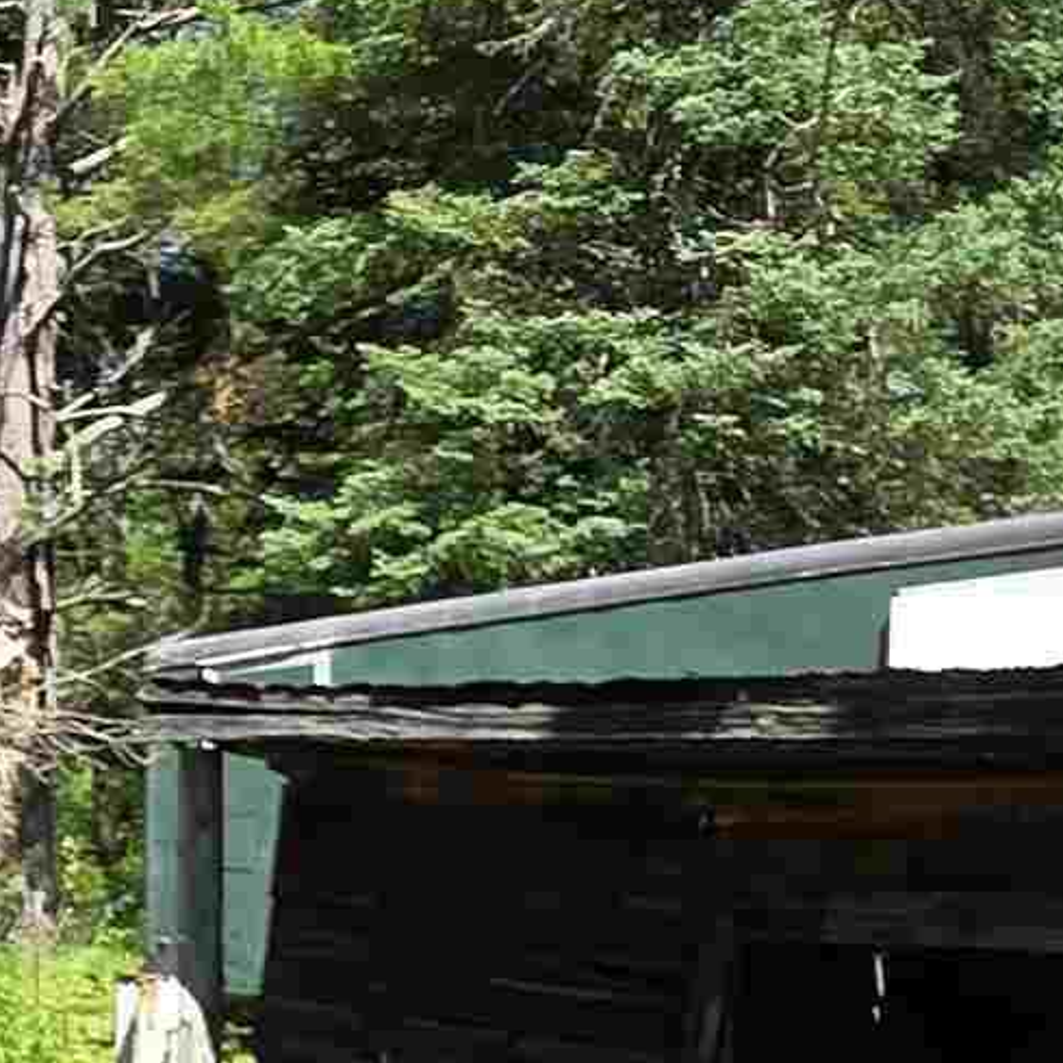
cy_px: 1152
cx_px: -707
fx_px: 2501
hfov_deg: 19.5
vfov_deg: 22.7
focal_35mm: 72
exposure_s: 1/771
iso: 40
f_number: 1.9
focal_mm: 2.2
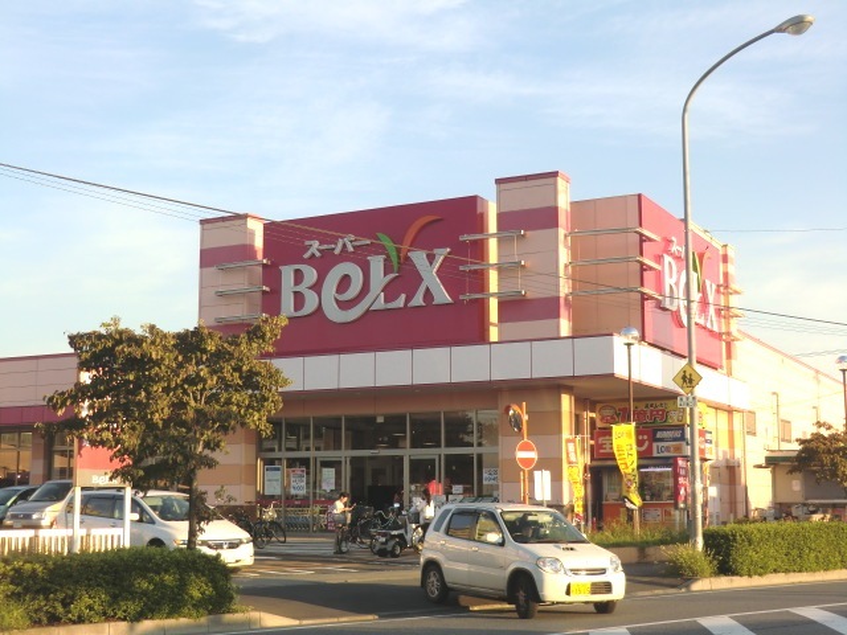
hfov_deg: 40.4
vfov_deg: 30.9
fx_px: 1150
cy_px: 318
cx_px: 424
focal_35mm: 47
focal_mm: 8.4
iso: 64
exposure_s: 1/200
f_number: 4
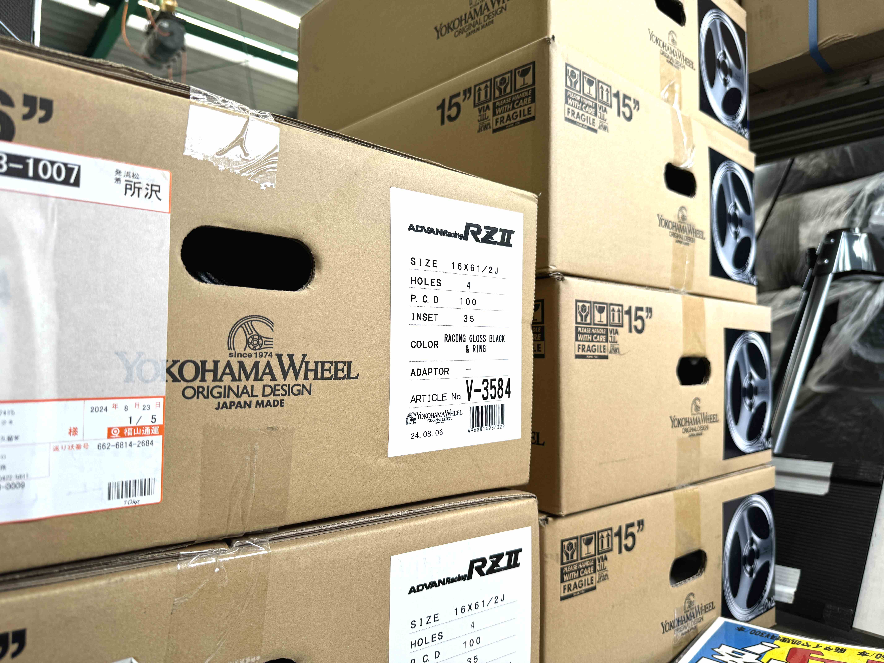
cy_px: 332
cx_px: 442
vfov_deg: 56.8
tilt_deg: +1.8
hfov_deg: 71.6
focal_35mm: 24
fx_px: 613
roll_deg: -1.2
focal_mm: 6.76
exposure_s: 1/100
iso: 64
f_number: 1.78
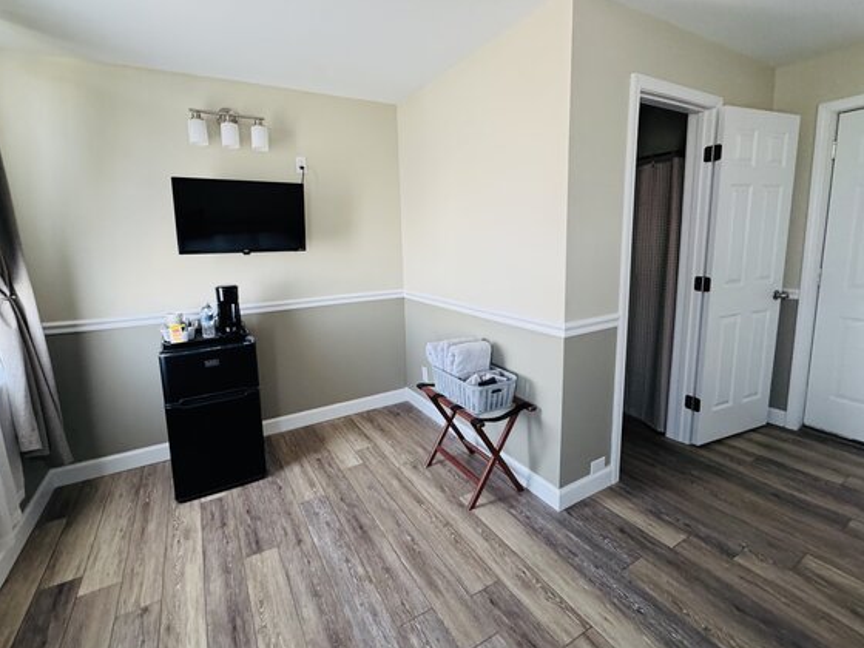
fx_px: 399
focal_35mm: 16
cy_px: 293
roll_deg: +1.5
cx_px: 407
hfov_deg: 94.4
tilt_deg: -9.6
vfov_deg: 77.9
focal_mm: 2.22
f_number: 2.2
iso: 320
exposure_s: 1/75
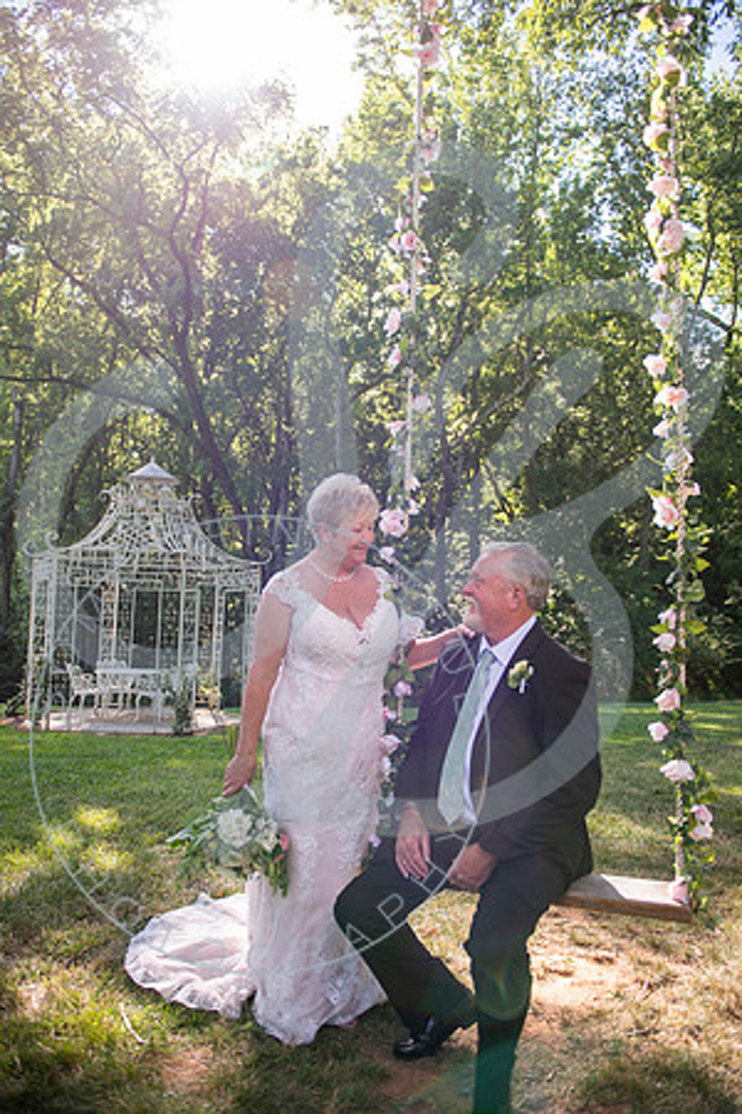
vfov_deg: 73.7
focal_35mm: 24
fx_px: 742
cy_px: 557
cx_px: 371
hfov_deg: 53.1
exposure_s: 1/320
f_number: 2.8
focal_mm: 24
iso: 100
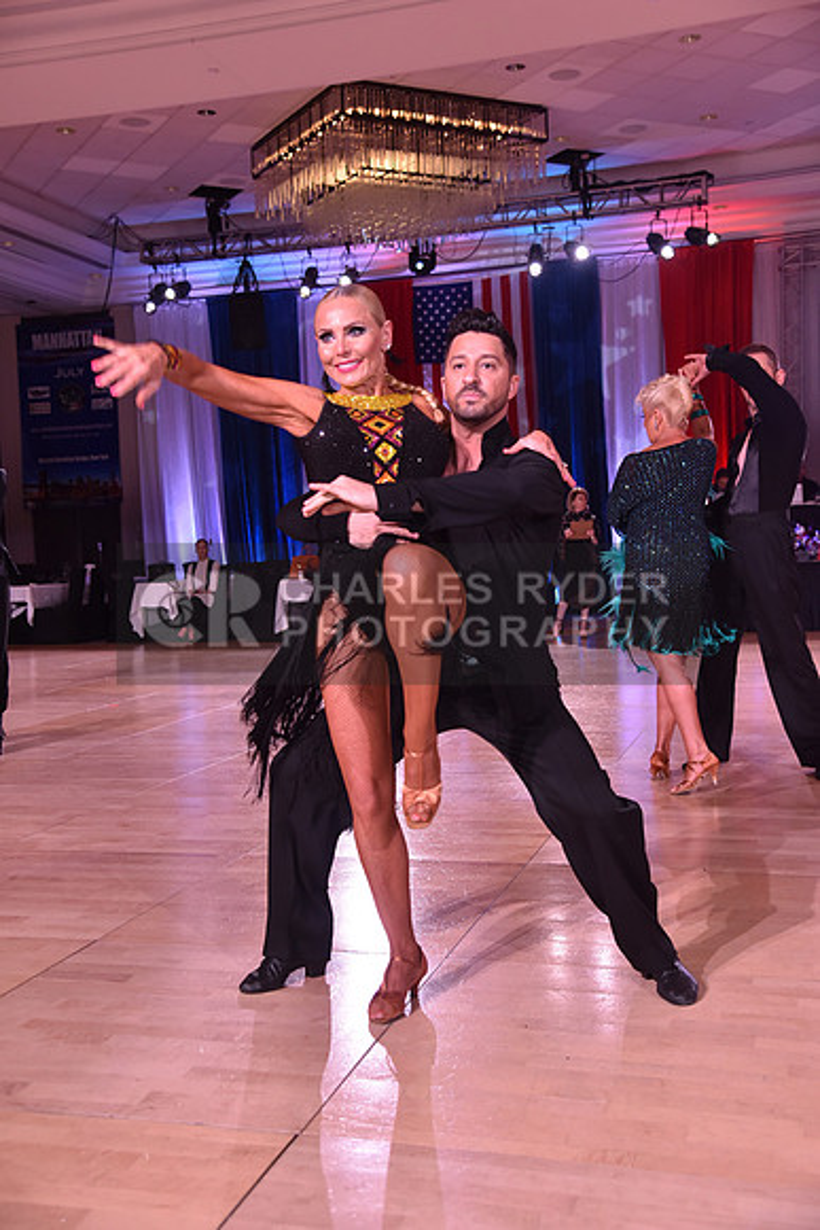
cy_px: 615
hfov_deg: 35.1
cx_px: 410
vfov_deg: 50.7
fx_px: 1297
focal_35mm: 38
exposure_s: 1/250
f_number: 4.5
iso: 1250
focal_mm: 38
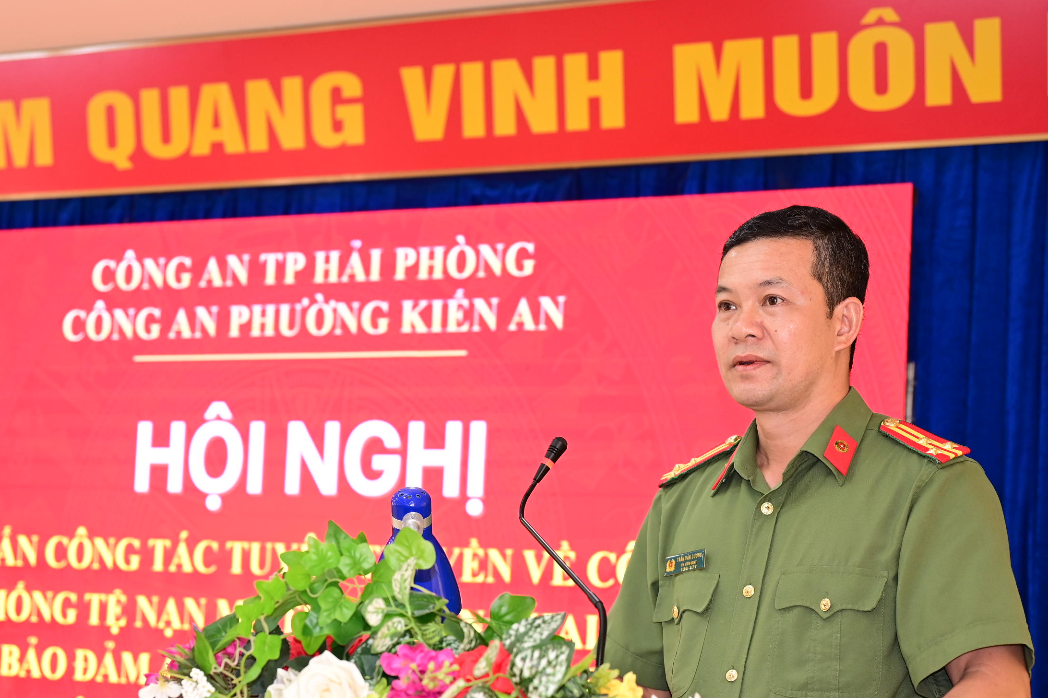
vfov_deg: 18.9
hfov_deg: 28.0
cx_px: 447
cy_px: 477
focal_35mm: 72
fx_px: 2096
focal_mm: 52
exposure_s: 1/100
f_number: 4
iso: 1000
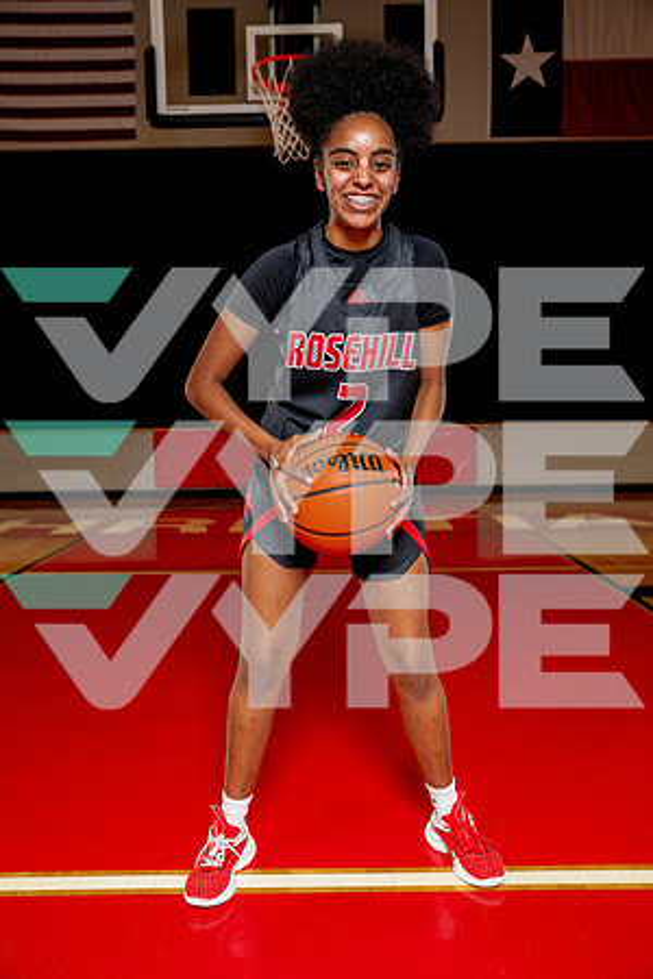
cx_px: 326
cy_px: 490
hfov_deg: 41.1
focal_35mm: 32
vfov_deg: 58.7
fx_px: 871
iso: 400
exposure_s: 1/250
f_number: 4
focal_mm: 32
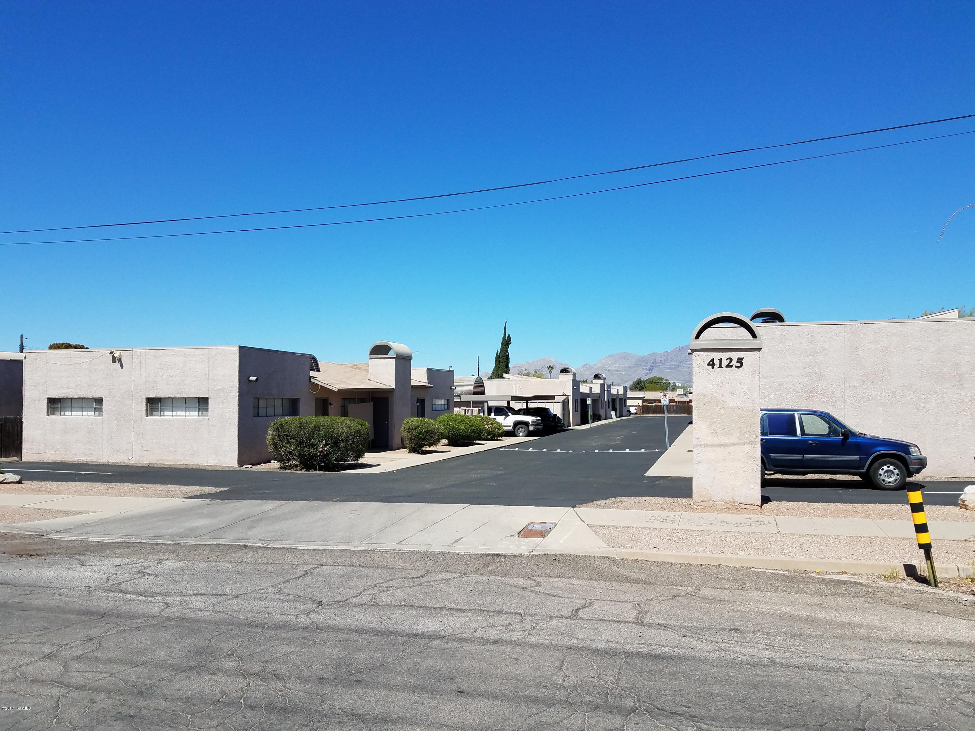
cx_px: 488
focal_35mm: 26
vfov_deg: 53.1
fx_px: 732
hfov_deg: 67.3
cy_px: 366
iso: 40
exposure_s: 1/2624
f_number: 1.7
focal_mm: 4.2
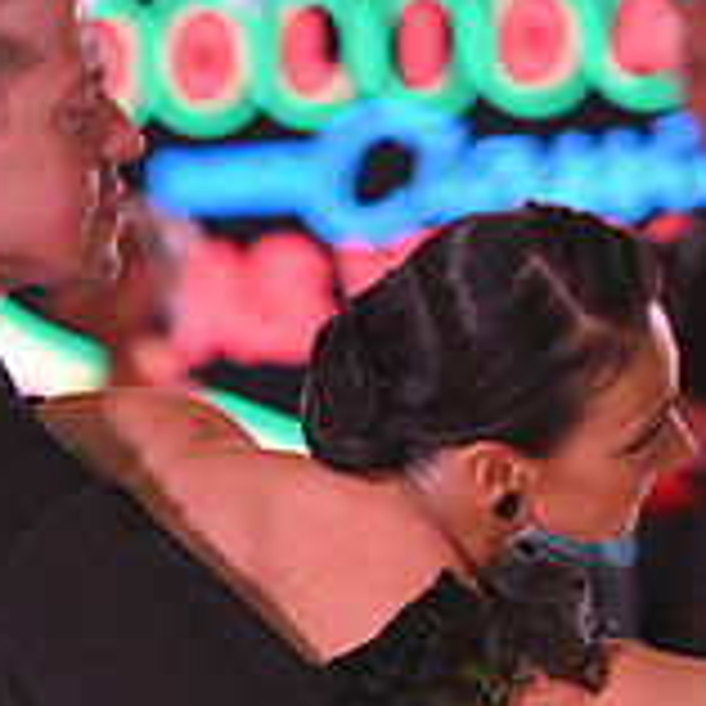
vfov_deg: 2.8
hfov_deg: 2.8
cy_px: 971
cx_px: -20
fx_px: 14537
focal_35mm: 630
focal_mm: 200
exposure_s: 1/200
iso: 2000
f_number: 4
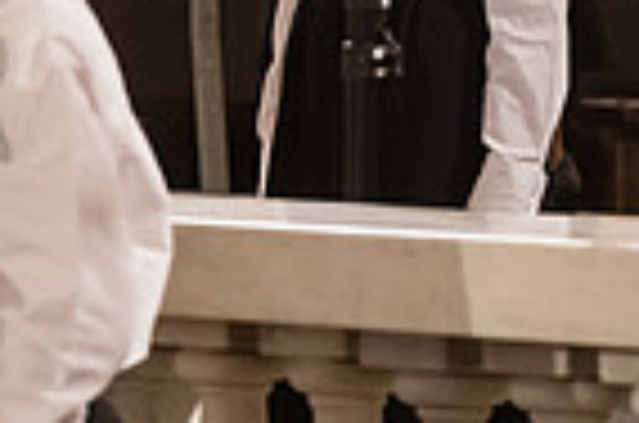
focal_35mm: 459
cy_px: -133
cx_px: -598
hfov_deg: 4.4
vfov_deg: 3.0
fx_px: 8129
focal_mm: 112
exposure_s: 1/125
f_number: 5
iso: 4000
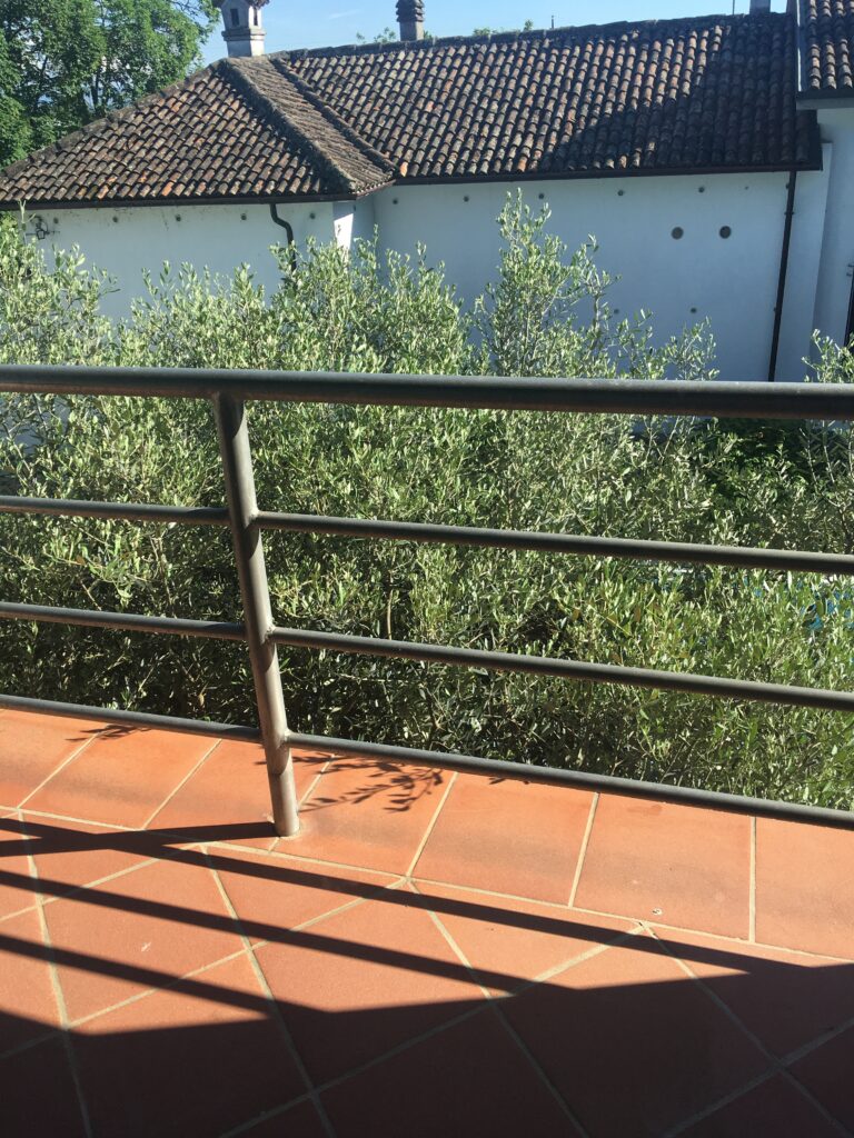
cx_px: 427
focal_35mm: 29
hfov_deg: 48.2
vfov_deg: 61.7
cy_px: 569
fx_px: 954
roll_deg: +3.4
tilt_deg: -25.3
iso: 25
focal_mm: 4.15
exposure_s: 1/668
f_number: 2.2
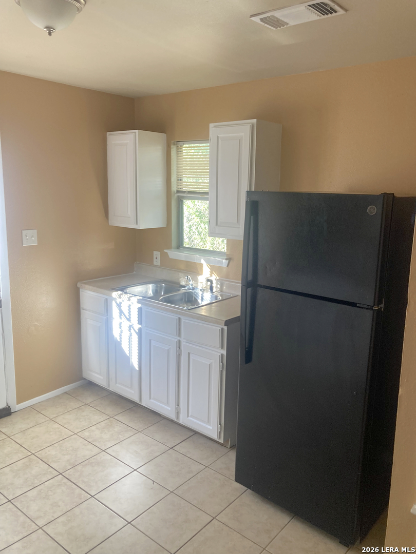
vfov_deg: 63.4
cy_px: 277
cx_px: 208
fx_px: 449
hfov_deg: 49.7
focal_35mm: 28
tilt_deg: -8.2
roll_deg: +0.4
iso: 80
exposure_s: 1/66
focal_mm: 3.99
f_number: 1.8
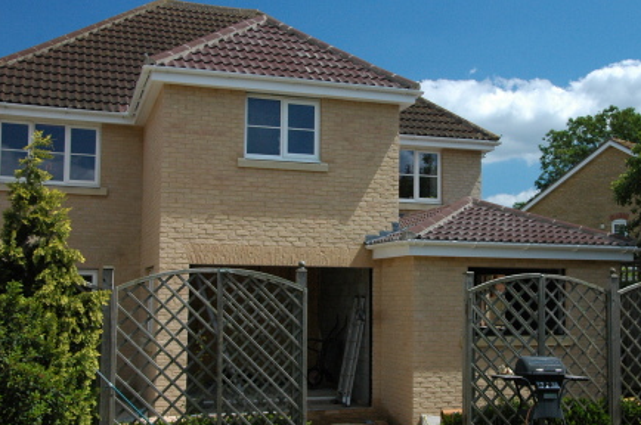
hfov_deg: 42.6
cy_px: 238
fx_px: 818
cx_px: 377
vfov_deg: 29.1
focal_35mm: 46
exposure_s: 1/350
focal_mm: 26
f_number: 11
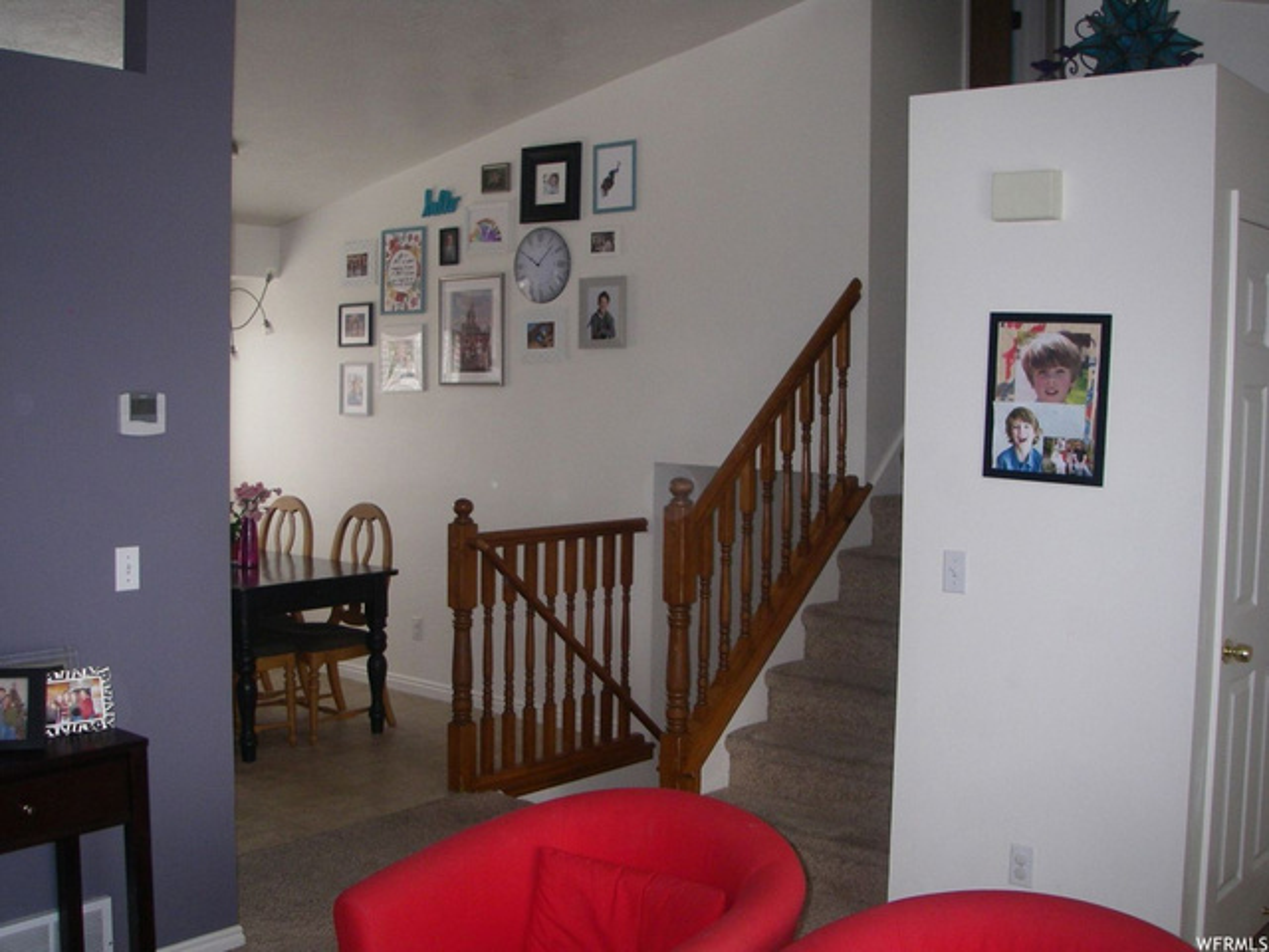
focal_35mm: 38
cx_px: 634
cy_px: 476
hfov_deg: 49.0
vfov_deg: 37.7
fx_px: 1393
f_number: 3.3
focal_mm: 6.3
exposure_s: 1/40
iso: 160
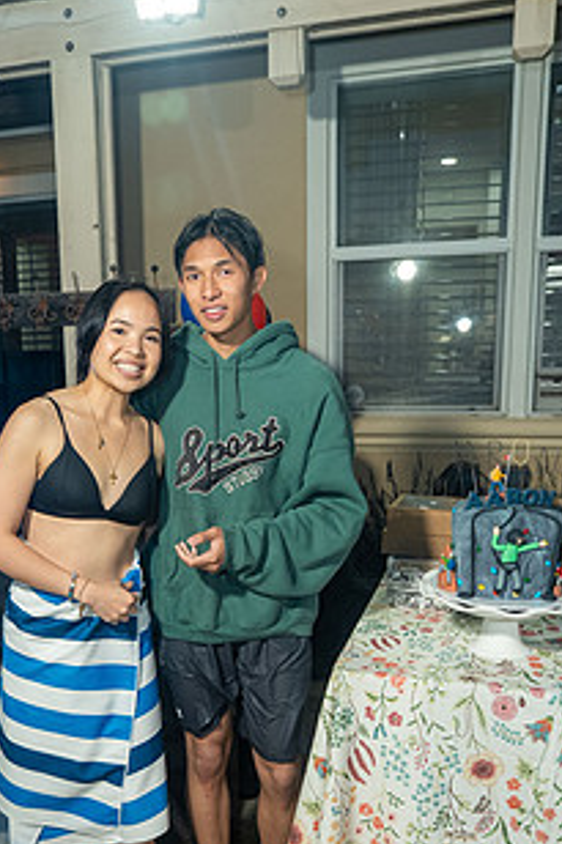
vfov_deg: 49.9
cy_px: 559
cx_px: 162
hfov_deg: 34.5
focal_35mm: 38
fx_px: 891
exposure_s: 1/160
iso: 640
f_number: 3.5
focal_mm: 26
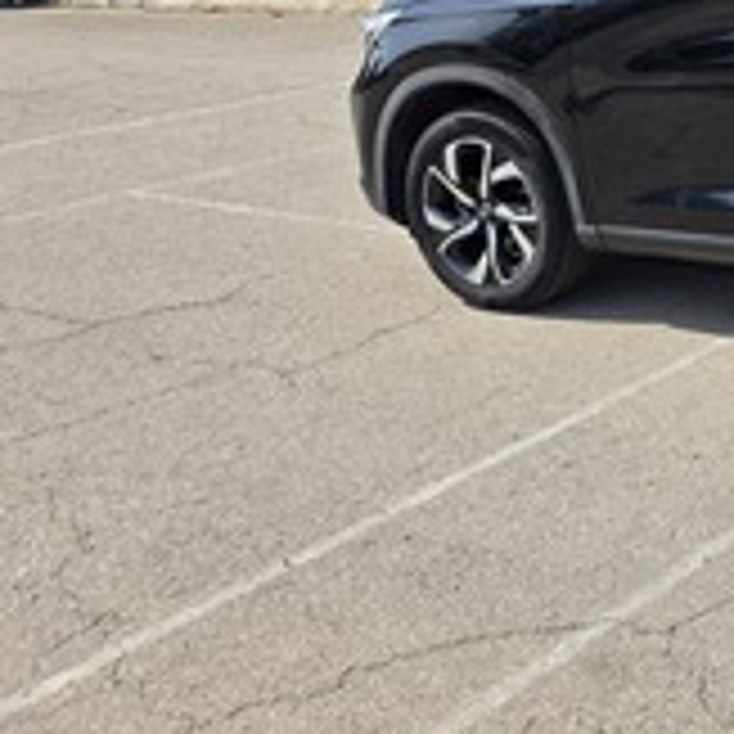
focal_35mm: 57
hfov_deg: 26.6
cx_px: 885
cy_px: 92
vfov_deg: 29.0
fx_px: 1367
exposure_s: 1/3747
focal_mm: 6.3
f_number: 1.7
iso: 80
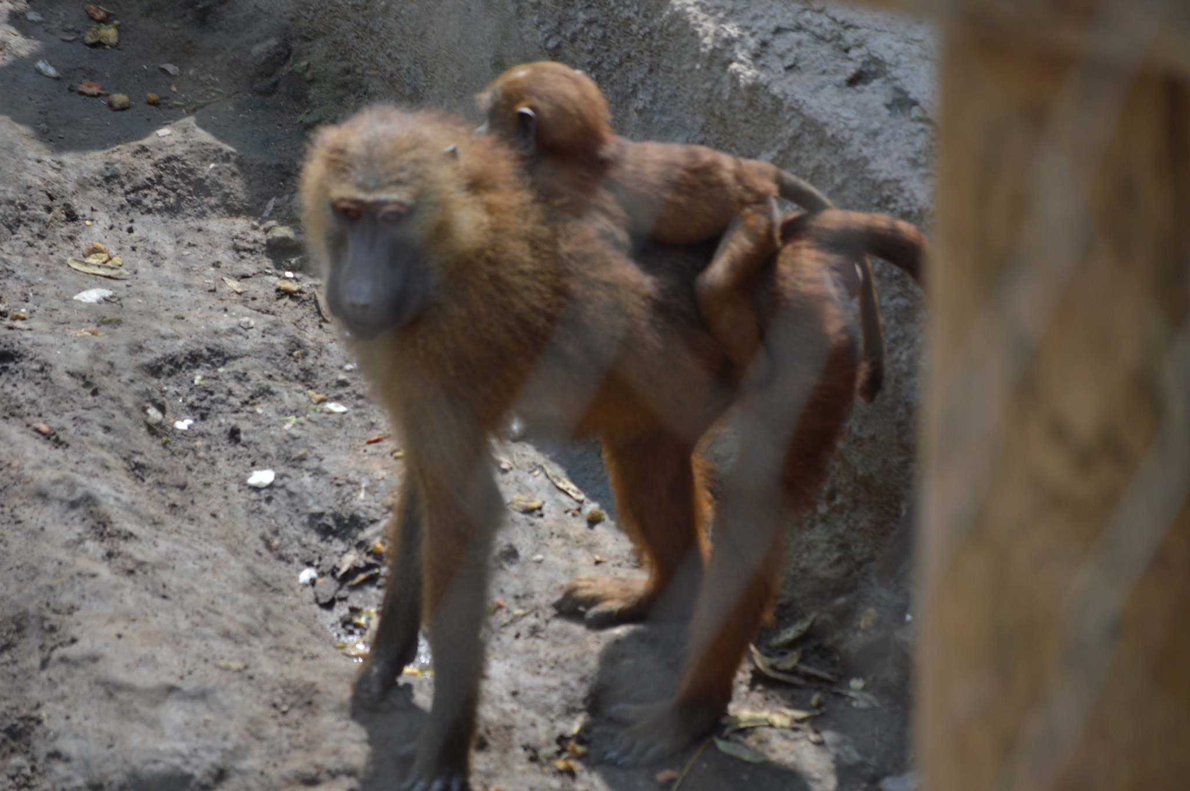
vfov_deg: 4.9
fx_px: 9165
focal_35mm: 278
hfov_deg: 7.4
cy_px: 396
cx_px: 595
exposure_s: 1/200
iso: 200
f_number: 5.6
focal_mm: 185
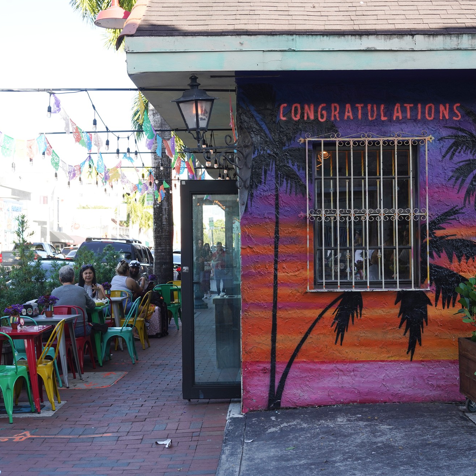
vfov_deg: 31.6
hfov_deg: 31.6
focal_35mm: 54
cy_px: 239
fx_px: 840
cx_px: 275
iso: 400
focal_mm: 42
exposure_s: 1/100
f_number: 10
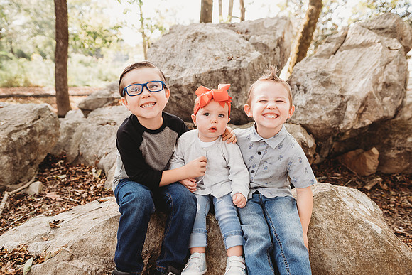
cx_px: 206
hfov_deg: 73.7
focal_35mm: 24
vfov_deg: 53.2
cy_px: 138
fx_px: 275
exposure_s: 1/125
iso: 200
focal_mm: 24
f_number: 3.2
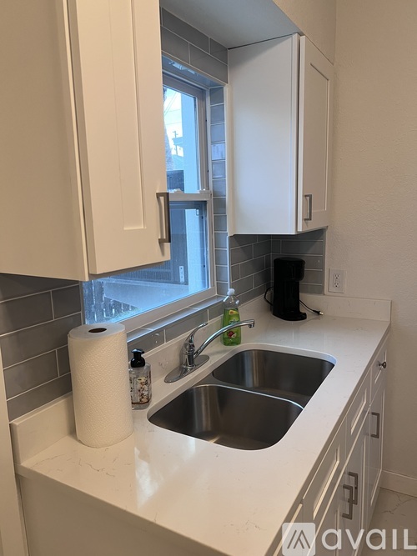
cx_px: 208
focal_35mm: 26
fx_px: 418
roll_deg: +2.1
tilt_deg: -6.9
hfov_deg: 53.0
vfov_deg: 67.3
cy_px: 278
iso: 80
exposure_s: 1/60
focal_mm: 5.7
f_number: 1.5
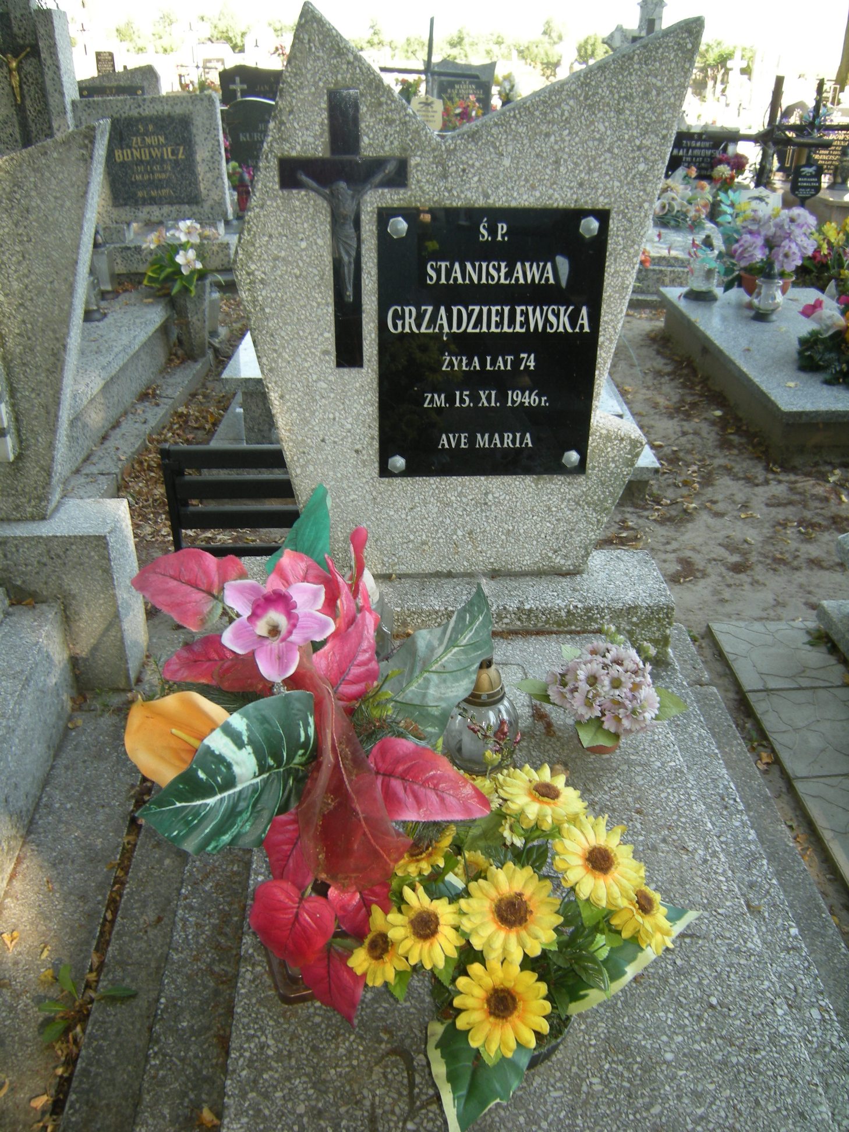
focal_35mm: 28
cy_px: 566
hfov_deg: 49.7
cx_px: 424
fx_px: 916
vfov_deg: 63.4
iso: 64
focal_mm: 4.7
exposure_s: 1/57
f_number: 2.8
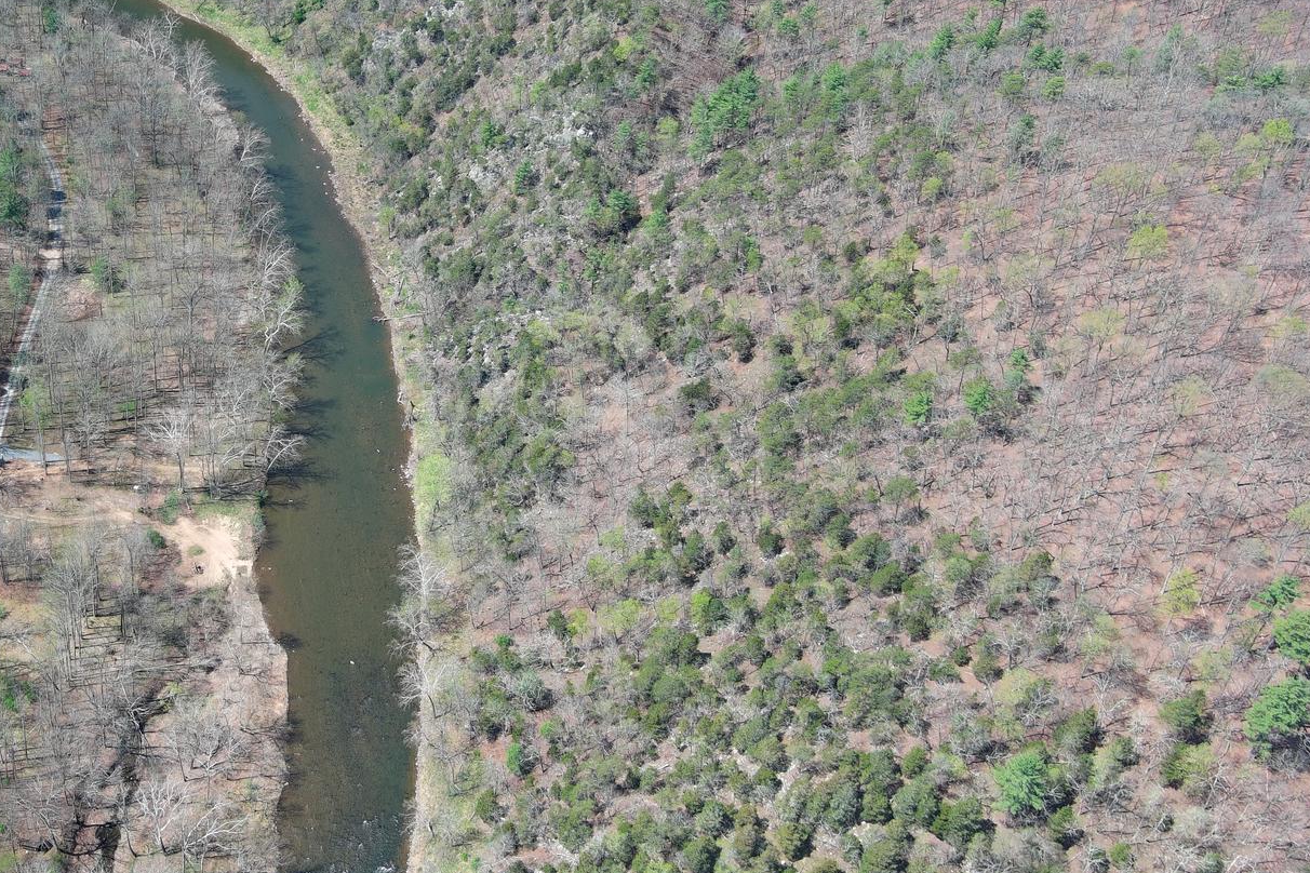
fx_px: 1783
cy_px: 312
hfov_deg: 38.7
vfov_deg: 27.4
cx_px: 251
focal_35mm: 49
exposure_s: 1/608
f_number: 2.8
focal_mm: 10.57
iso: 100
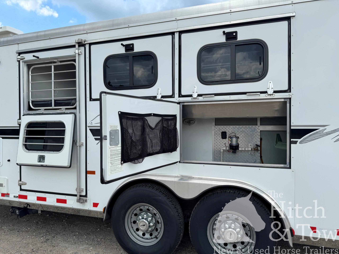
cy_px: 127
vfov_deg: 56.8
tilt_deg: -0.9
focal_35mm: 24
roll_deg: +2.1
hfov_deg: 71.6
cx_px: 170
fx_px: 235
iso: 80
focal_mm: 6.76
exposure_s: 1/2415
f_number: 1.78
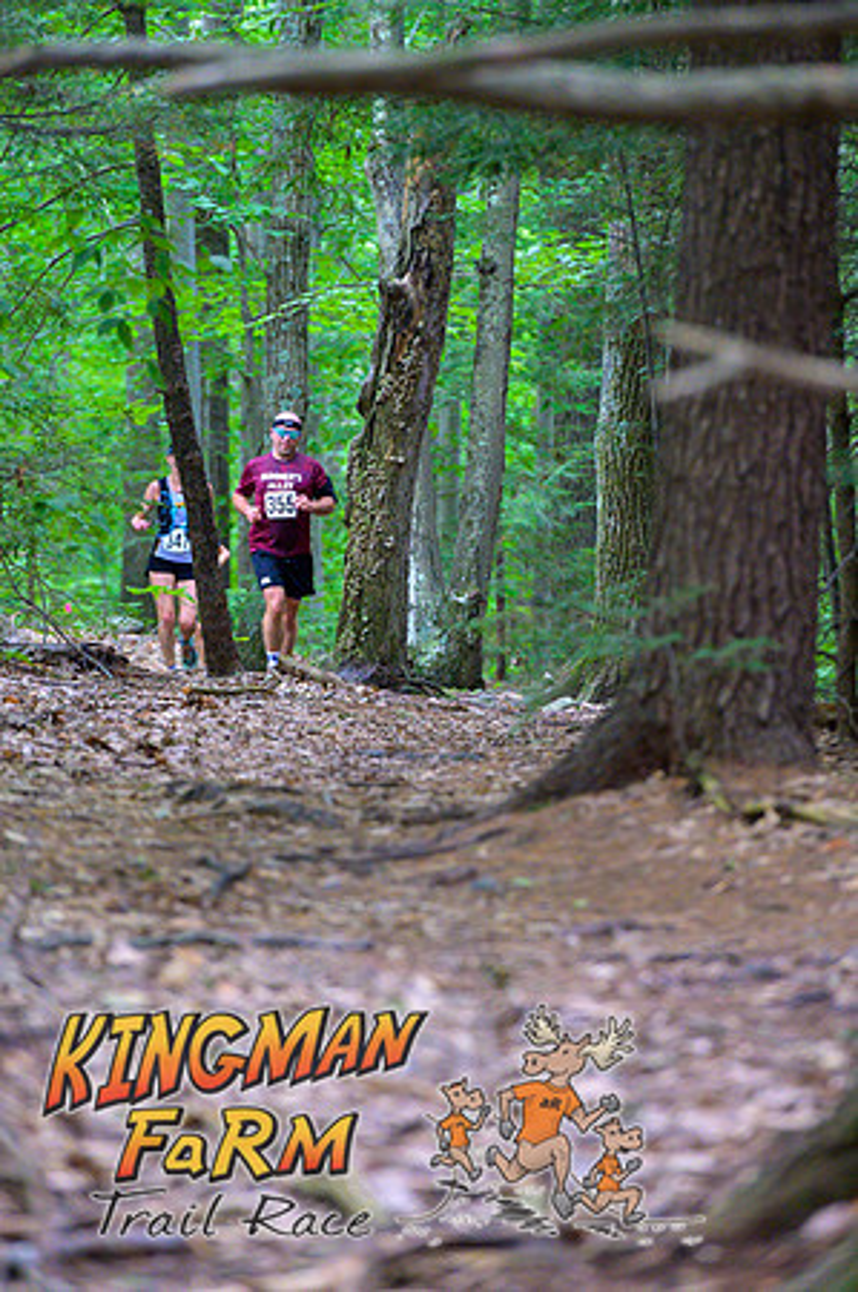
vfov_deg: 10.3
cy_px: 646
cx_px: 429
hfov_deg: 6.9
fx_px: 7166
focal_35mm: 200
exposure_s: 1/200
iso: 8000
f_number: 4
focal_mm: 200
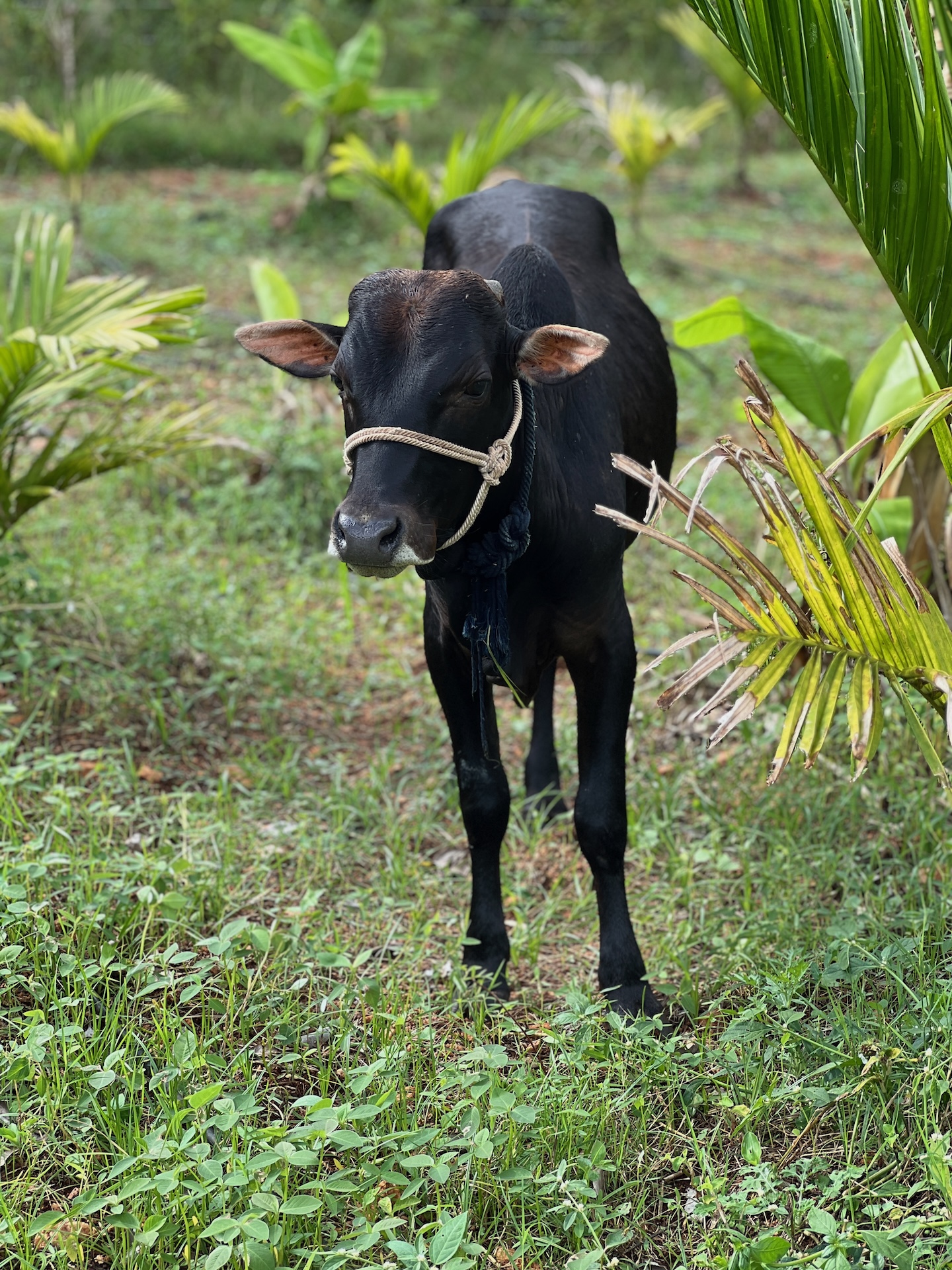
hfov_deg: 19.1
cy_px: 635
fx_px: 2824
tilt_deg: -11.5
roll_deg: +1.1
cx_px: 476
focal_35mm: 77
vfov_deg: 25.3
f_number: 2.8
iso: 32
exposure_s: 1/121
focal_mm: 9
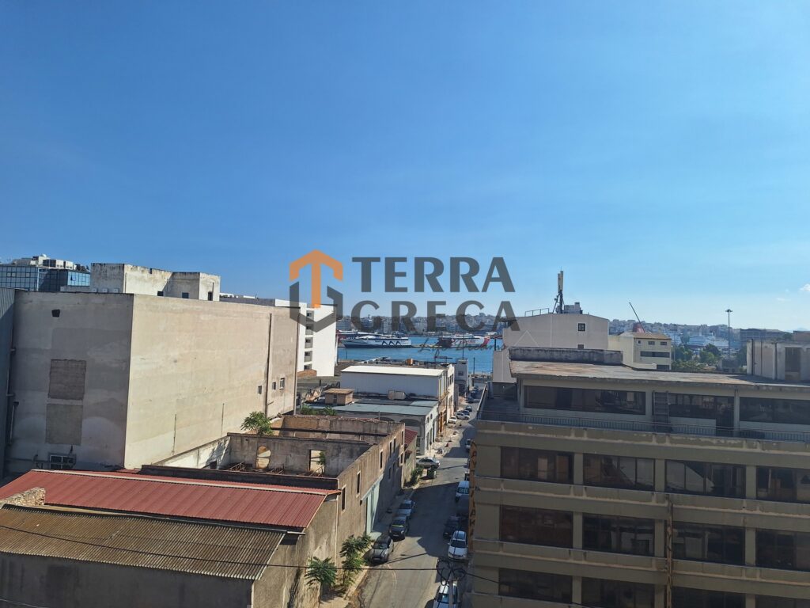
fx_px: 538
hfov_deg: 73.9
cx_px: 405
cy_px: 304
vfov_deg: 58.9
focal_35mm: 23
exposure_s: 1/4975
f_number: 1.8
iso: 40
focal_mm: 5.54
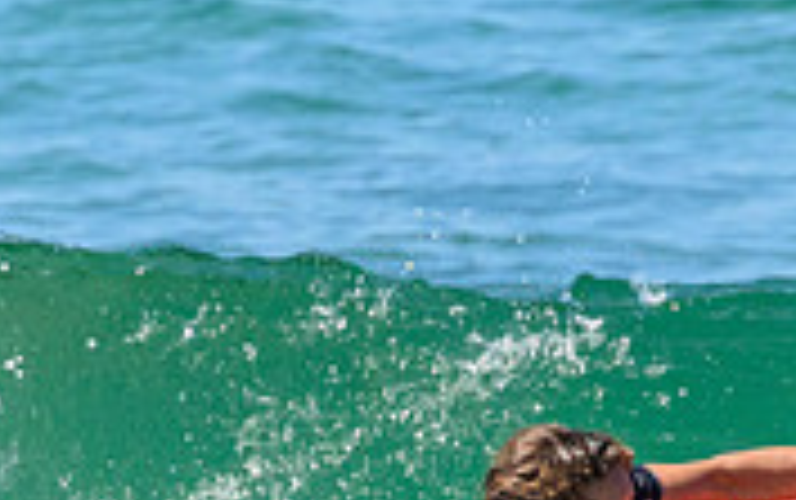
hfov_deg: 0.6
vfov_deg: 0.4
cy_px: 626
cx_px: 907
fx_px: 79756
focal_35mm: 3673
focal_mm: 800
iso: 1400
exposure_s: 1/2000
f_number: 11
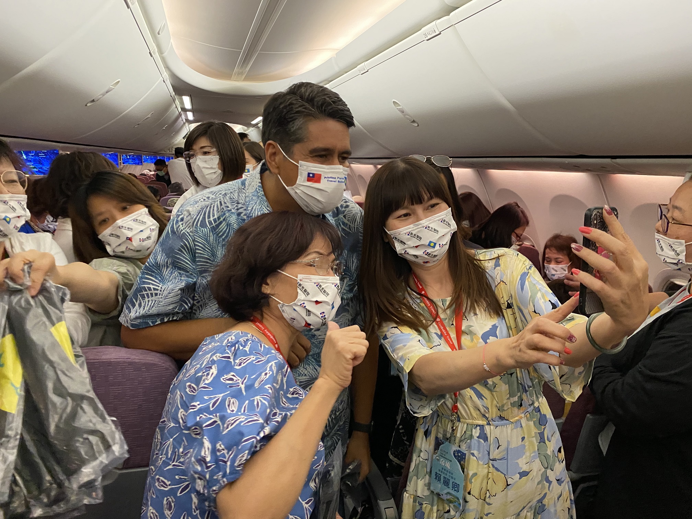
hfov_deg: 67.3
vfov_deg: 53.1
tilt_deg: -6.0
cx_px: 346
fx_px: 520
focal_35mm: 26
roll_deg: -0.3
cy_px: 260
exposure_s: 1/60
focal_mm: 4.25
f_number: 1.8
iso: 500
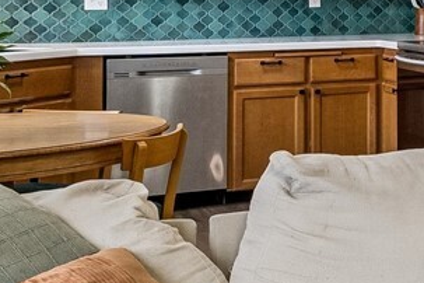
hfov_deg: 20.4
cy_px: 20
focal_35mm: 84
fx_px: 989
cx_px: 650
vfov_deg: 16.0
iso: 250
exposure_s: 1/3.33
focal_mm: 10
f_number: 9
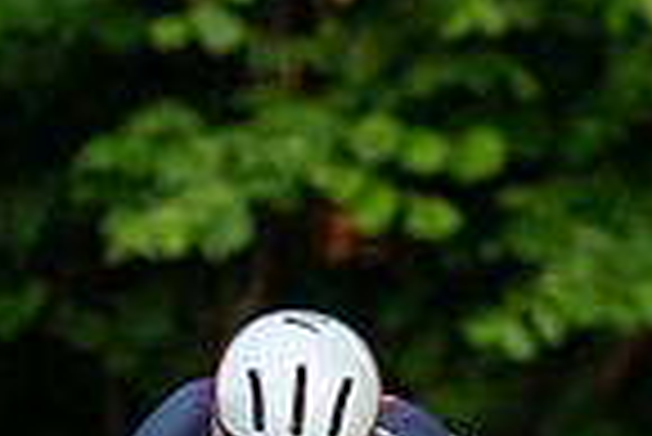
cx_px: -341
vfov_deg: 1.6
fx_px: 15337
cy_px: 663
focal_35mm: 846
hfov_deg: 2.4
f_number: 3.5
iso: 1000
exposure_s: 1/800
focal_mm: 165
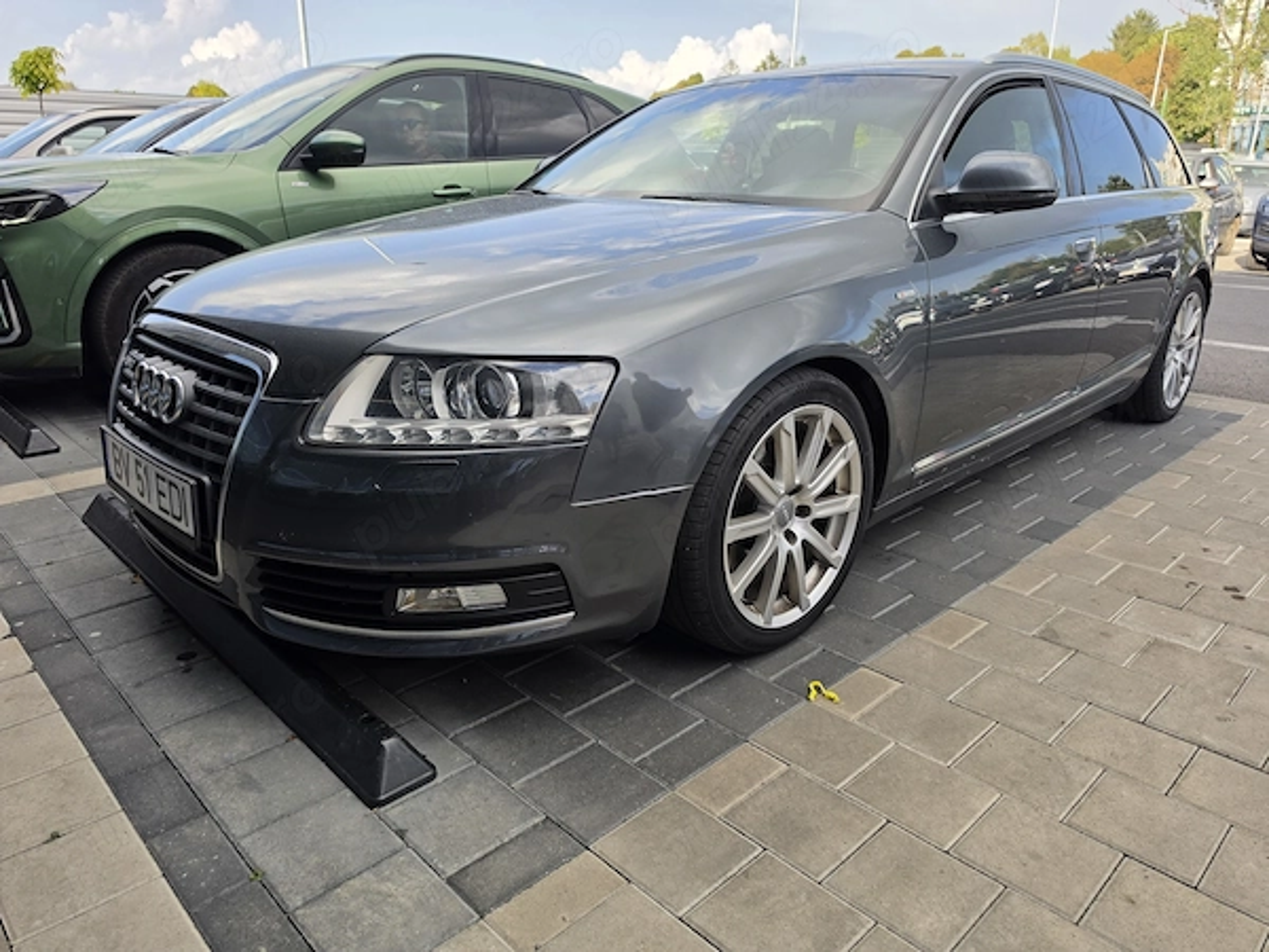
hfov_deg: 73.9
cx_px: 634
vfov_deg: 58.9
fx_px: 843
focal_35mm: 23
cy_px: 476
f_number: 1.4
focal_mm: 6.5
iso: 64
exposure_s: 1/2767
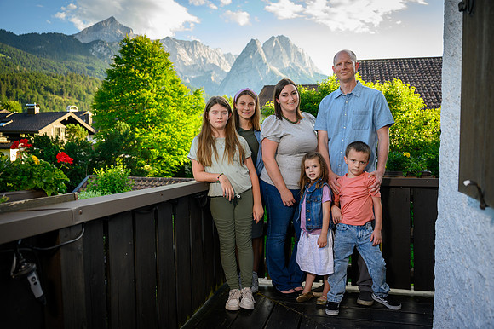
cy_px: 164
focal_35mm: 32
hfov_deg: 59.5
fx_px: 432
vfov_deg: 41.7
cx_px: 247
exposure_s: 1/800
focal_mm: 31.5
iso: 400
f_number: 3.5
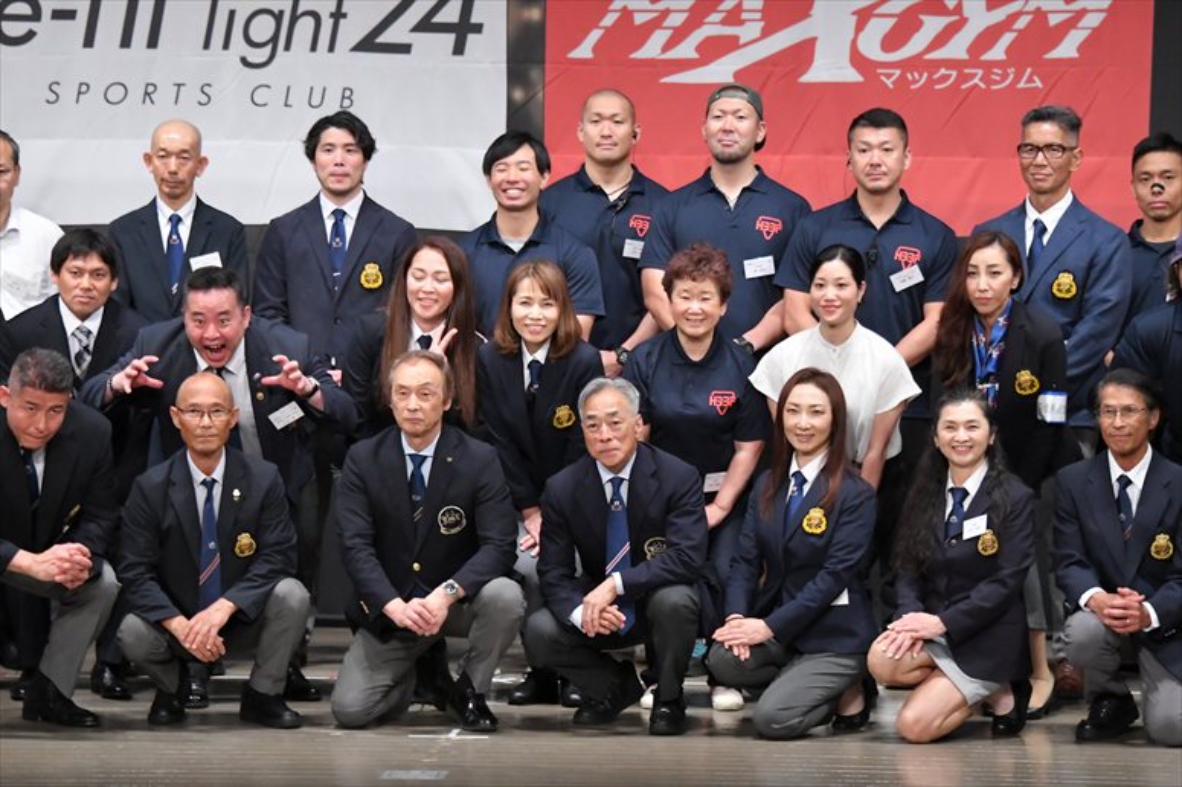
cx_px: 591
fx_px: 6006
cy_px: 394
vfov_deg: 7.5
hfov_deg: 11.2
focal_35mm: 183
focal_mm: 122
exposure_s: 1/400
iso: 6400
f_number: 5.6
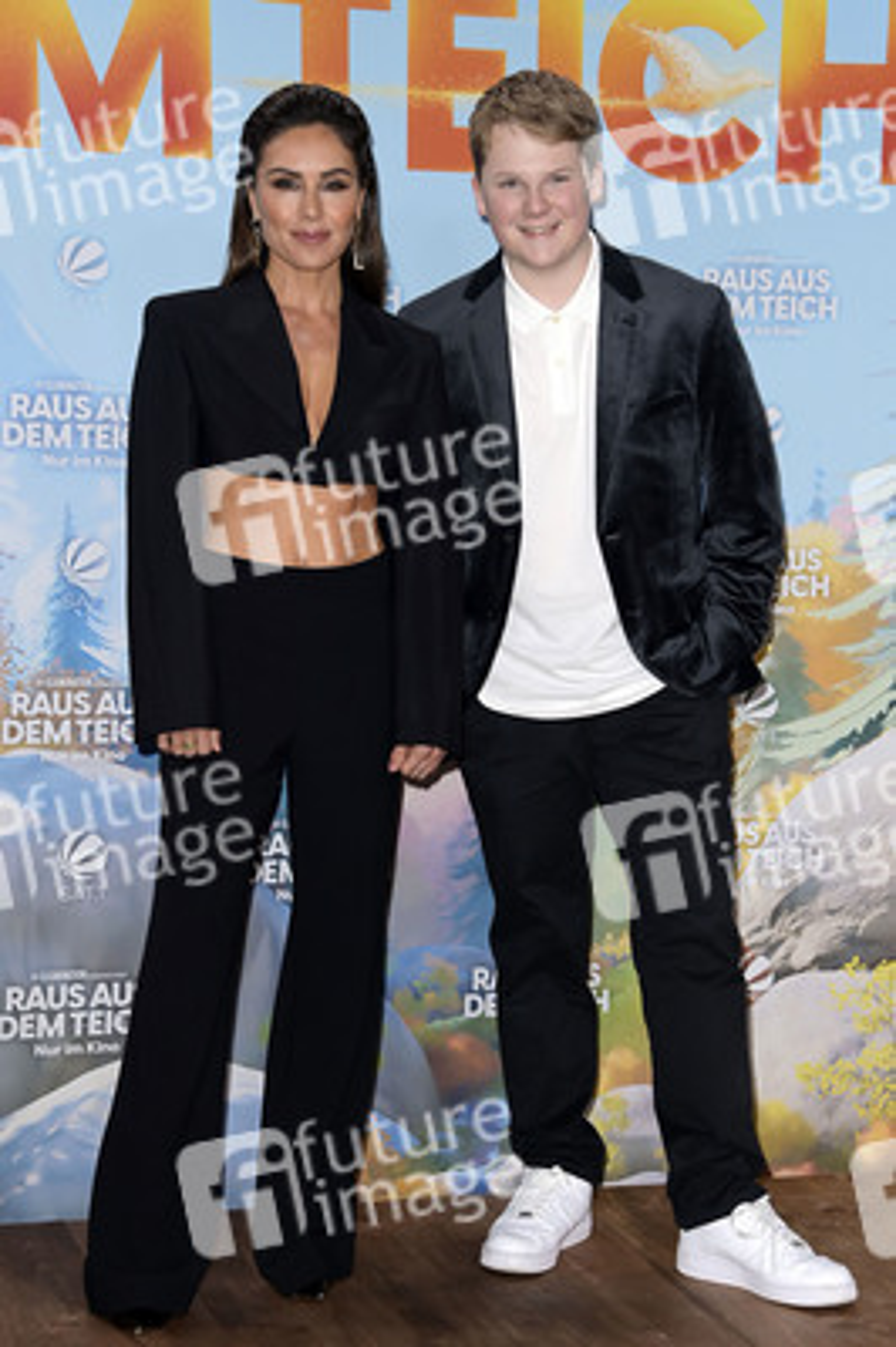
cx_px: 448
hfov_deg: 17.5
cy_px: 674
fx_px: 2917
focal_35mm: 78
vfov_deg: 26.0
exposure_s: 1/250
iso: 640
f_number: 5.6
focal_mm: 78
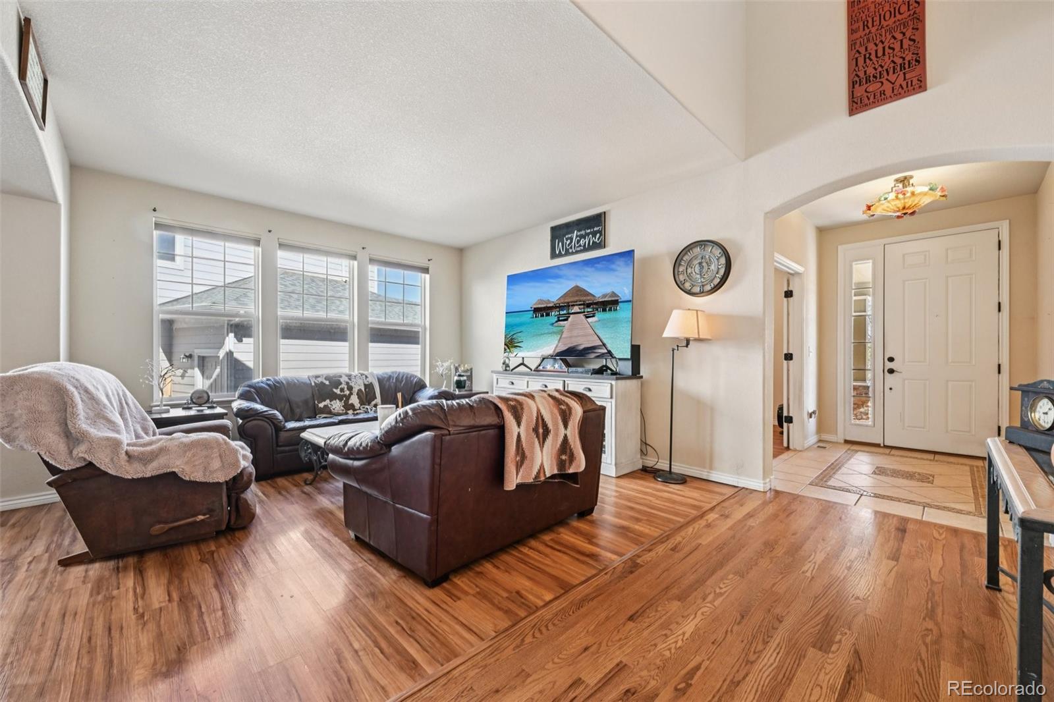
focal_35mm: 14
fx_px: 410
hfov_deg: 104.3
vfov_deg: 81.2
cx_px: 527
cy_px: 351
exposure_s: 1/15
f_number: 11
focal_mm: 14
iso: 280
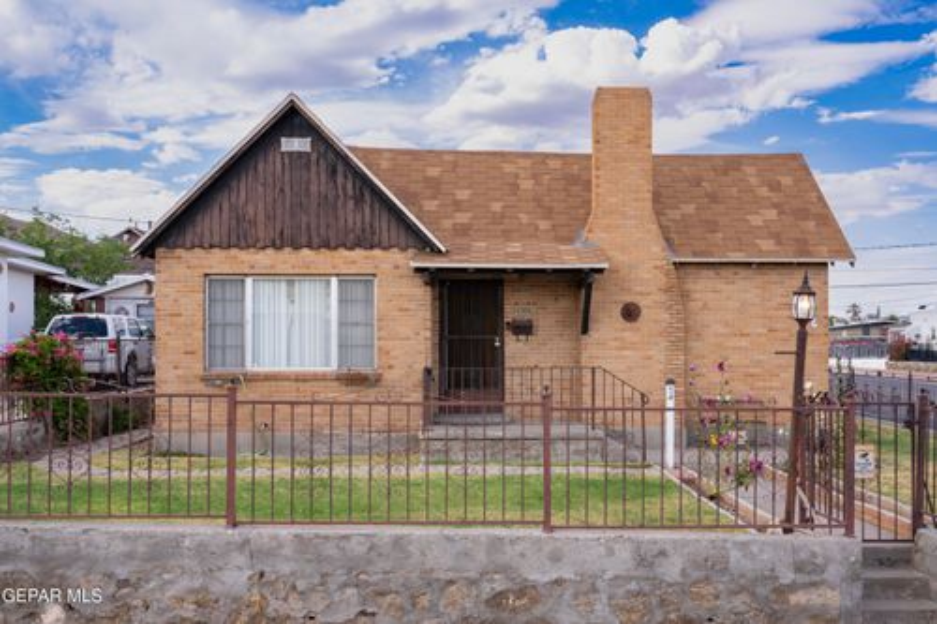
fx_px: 911
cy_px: 312
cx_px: 468
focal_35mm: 35
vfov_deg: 37.8
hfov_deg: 54.5
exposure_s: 1/80
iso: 100
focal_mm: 35
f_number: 11
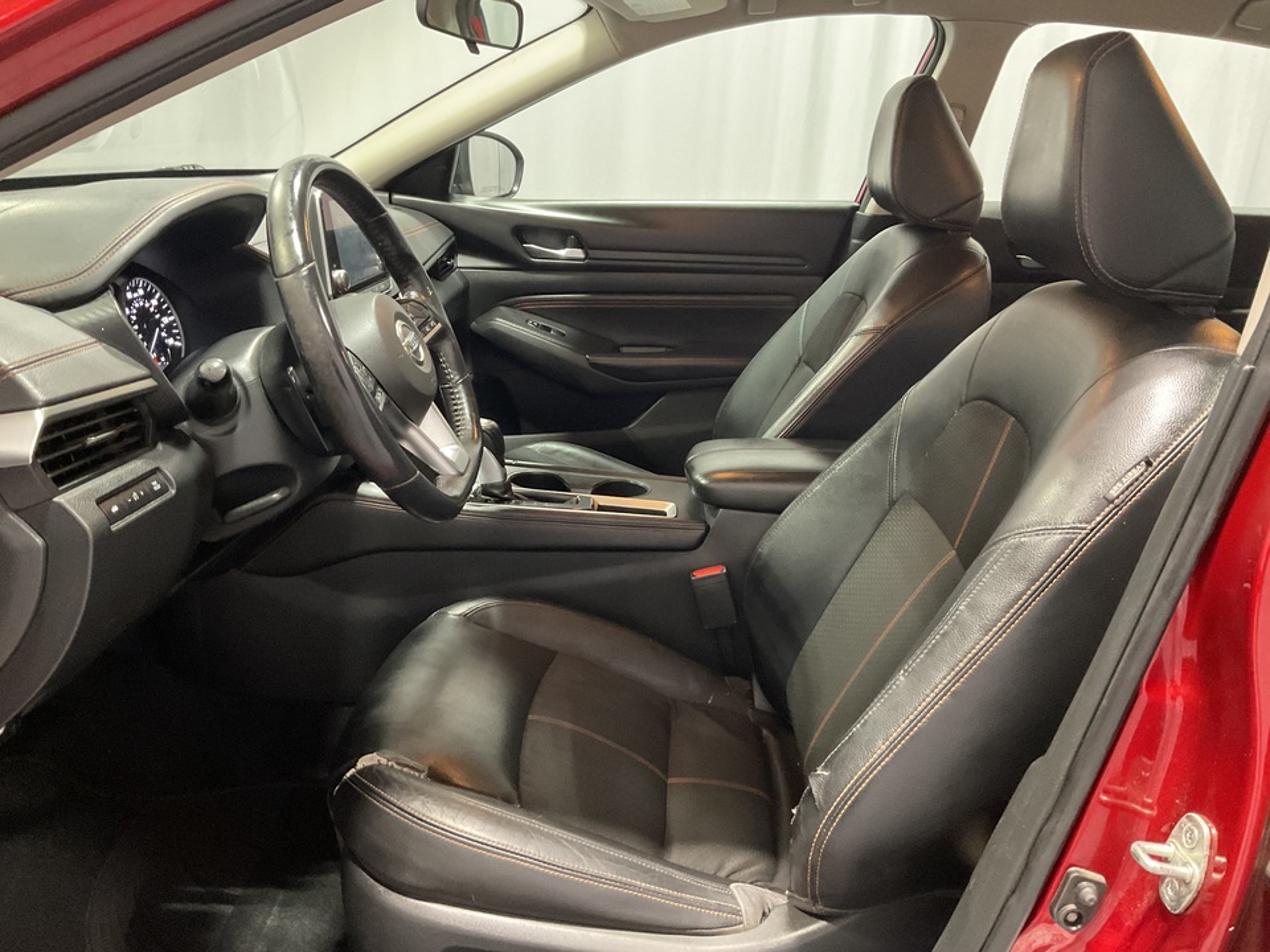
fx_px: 1064
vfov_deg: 48.2
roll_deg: -5.0
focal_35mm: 29
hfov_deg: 61.7
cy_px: 476
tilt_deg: -18.0
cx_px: 635
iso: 320
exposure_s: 1/30
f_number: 1.8
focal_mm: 3
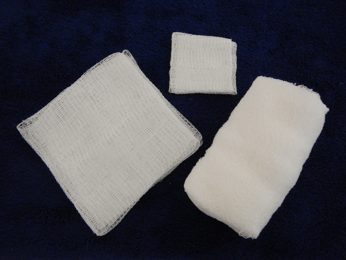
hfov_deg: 55.4
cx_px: 173
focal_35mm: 33
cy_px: 130
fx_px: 330
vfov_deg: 42.9
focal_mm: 5.9
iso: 640
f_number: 3.9
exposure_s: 1/8
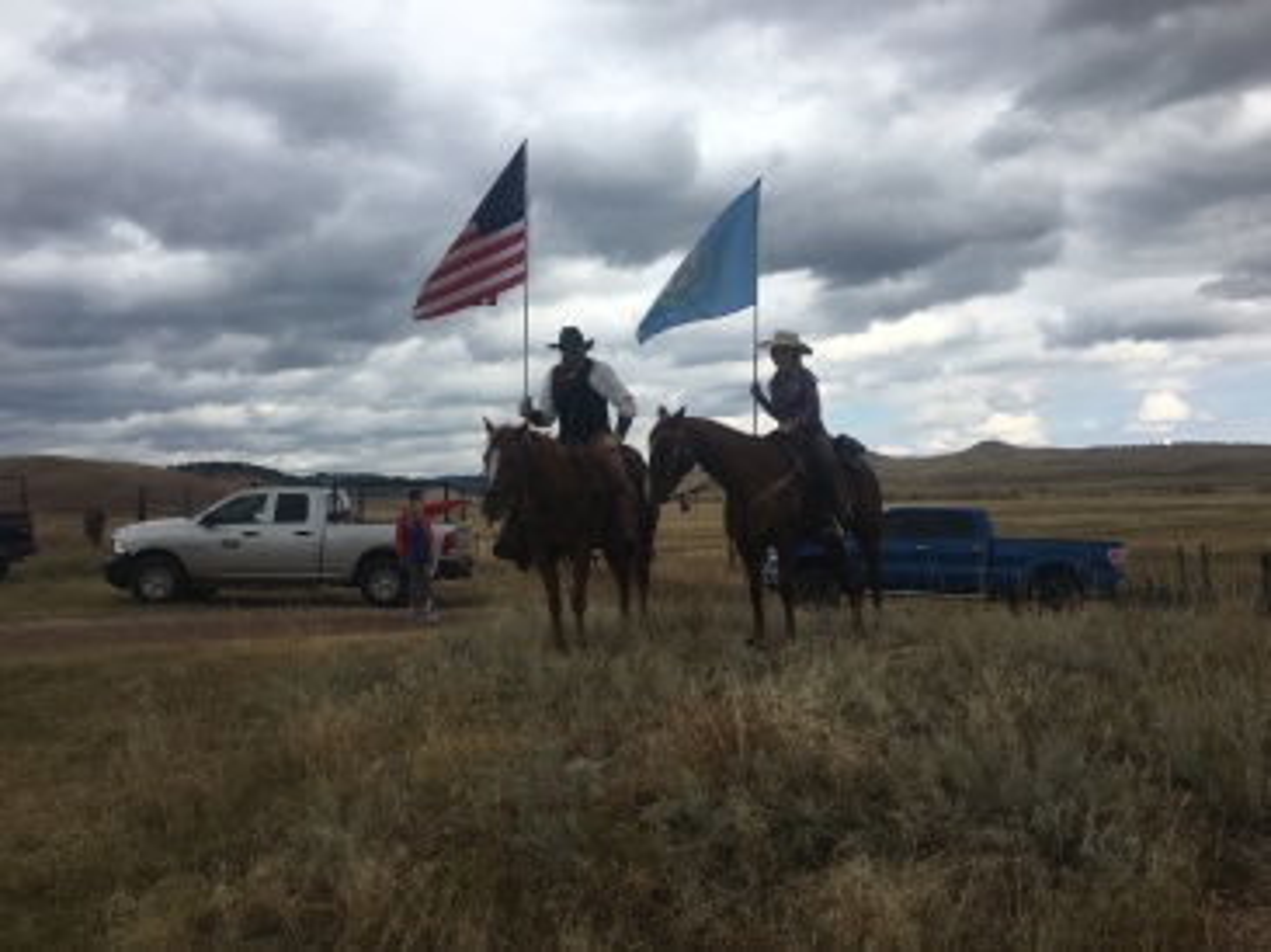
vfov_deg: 48.2
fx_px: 1064
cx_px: 636
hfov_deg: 61.7
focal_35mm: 29
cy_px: 476
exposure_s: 1/1183
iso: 25
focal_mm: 4.15
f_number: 2.2
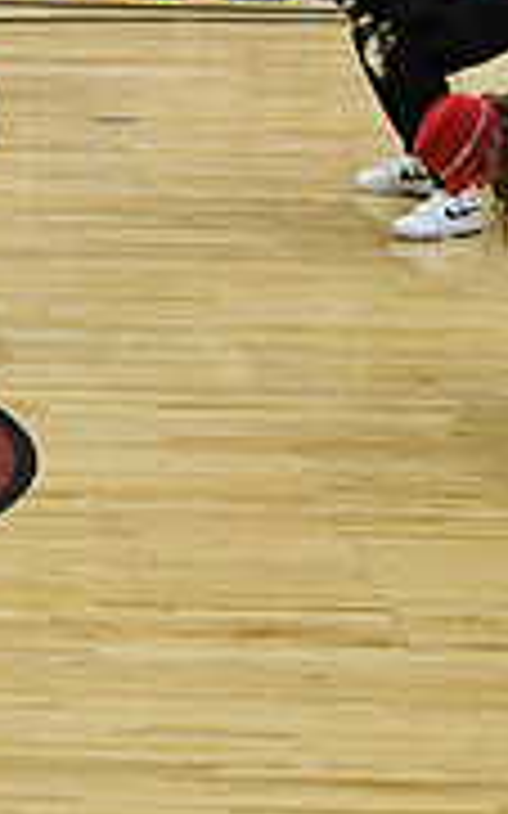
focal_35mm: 343
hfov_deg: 3.8
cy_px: 155
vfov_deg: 6.1
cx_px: -769
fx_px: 7604
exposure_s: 1/400
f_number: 3.5
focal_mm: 70
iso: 3200
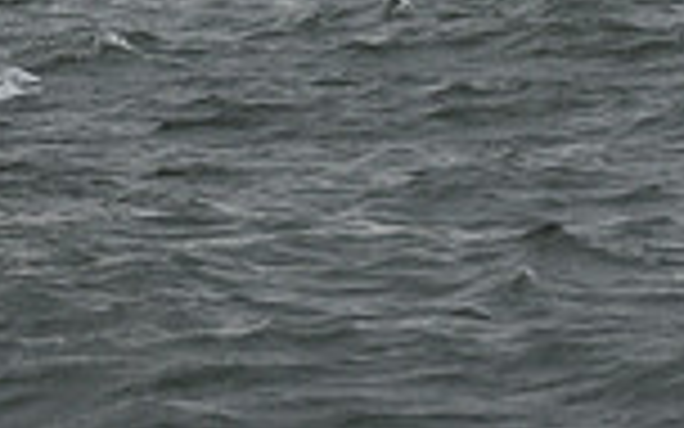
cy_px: -874
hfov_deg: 7.7
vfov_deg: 4.6
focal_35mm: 272
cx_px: 65
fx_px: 5070
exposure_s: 1/800
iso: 320
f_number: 5.6
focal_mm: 70
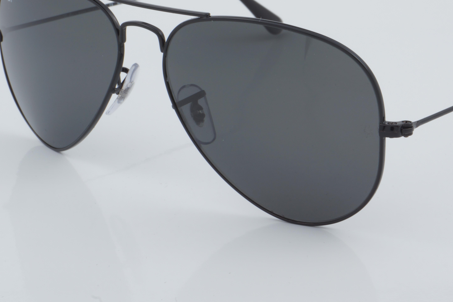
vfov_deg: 13.3
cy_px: 98
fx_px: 1296
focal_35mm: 103
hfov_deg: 19.8
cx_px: 293
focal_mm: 50
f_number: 32
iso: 100
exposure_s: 1/4
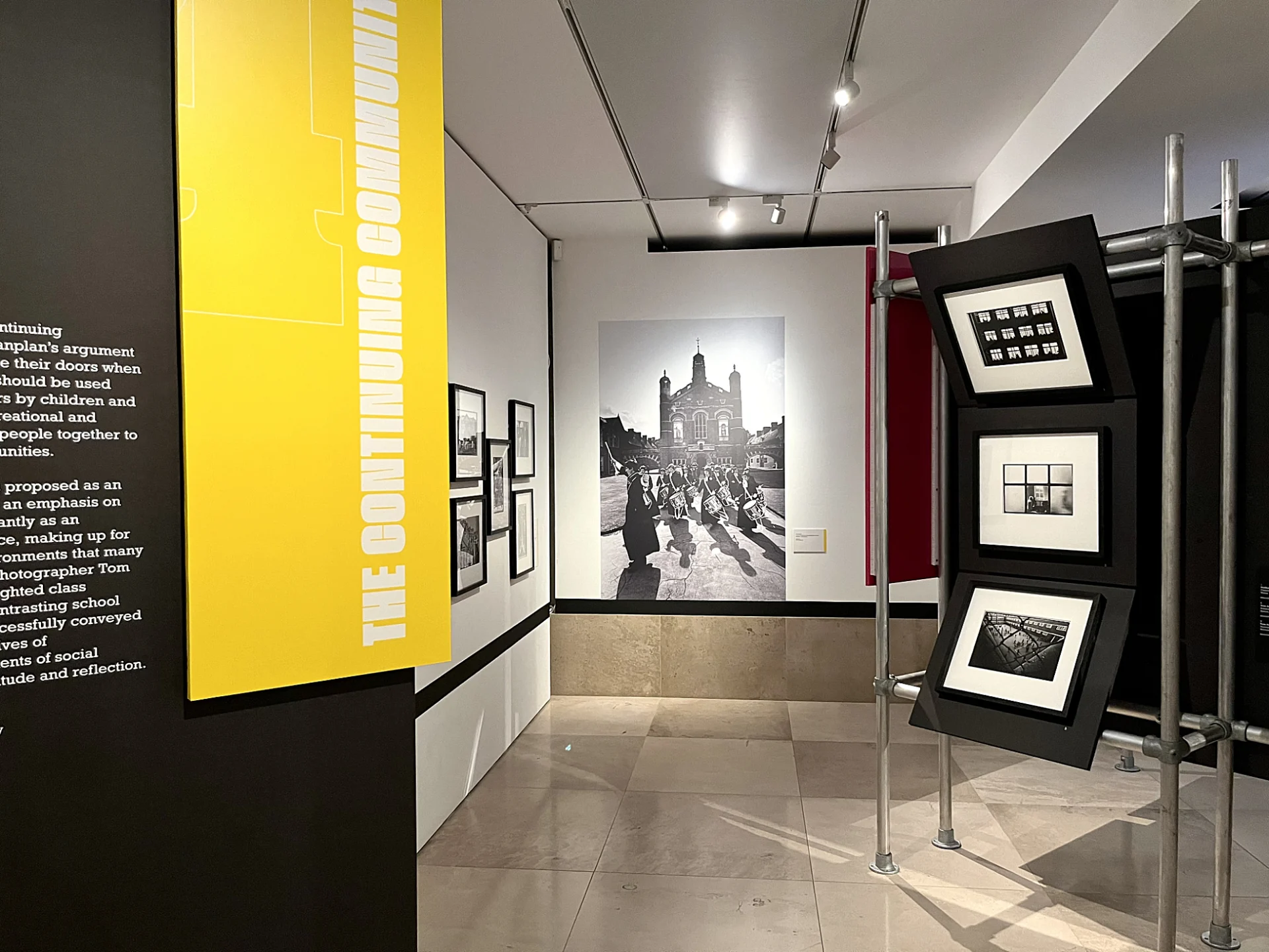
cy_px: 476
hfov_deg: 67.3
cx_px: 634
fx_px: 953
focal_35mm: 26
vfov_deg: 53.1
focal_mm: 5.1
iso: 320
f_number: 1.6
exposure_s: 1/48
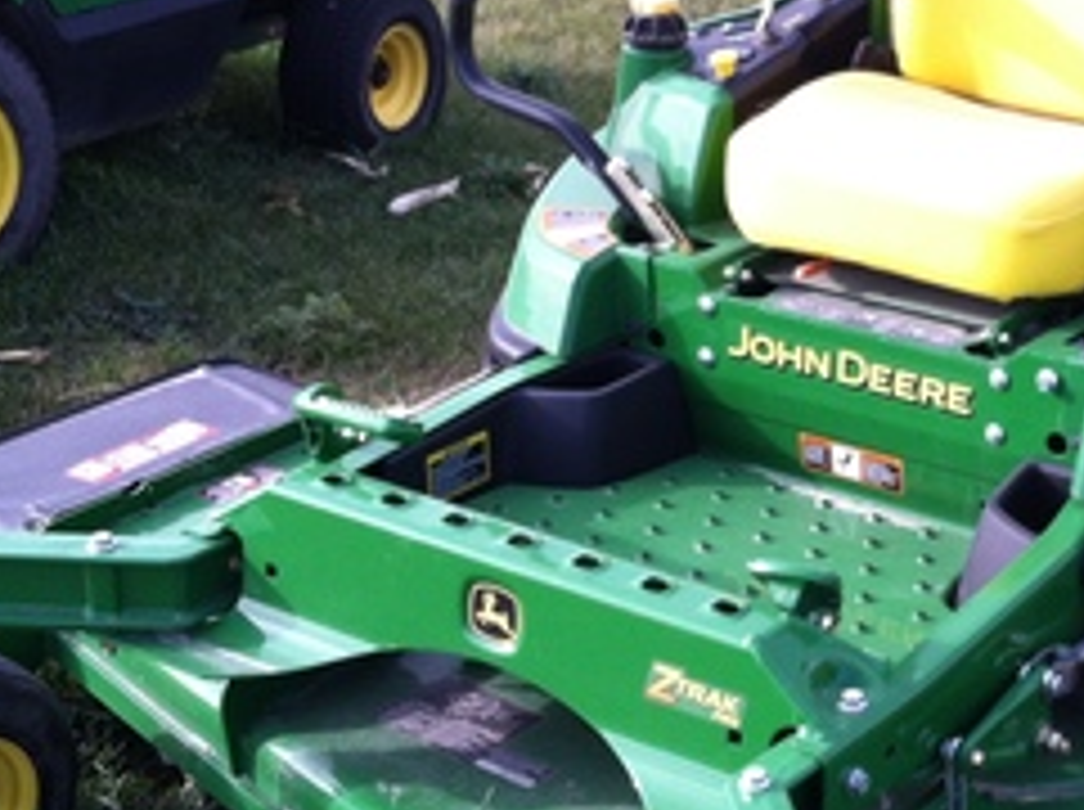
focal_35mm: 79
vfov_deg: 18.6
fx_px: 2470
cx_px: 913
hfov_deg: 24.2
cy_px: 423
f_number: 2.8
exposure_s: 1/313
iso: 80
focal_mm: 3.85
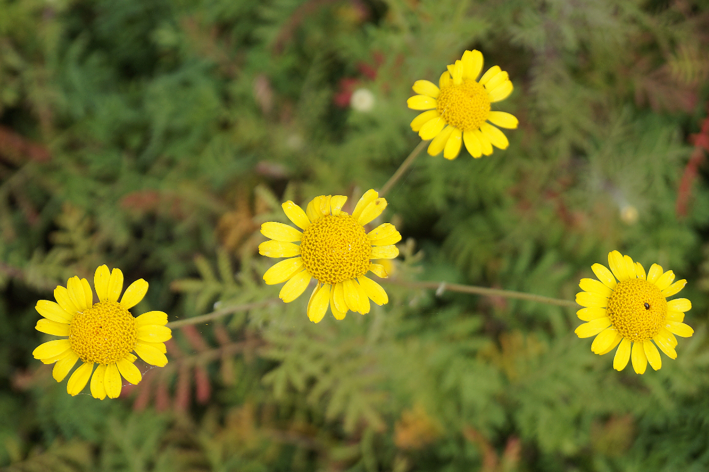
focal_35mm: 82
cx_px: 354
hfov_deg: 24.6
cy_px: 236
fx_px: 1625
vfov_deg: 16.6
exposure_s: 1/200
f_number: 6.3
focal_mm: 55
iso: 100
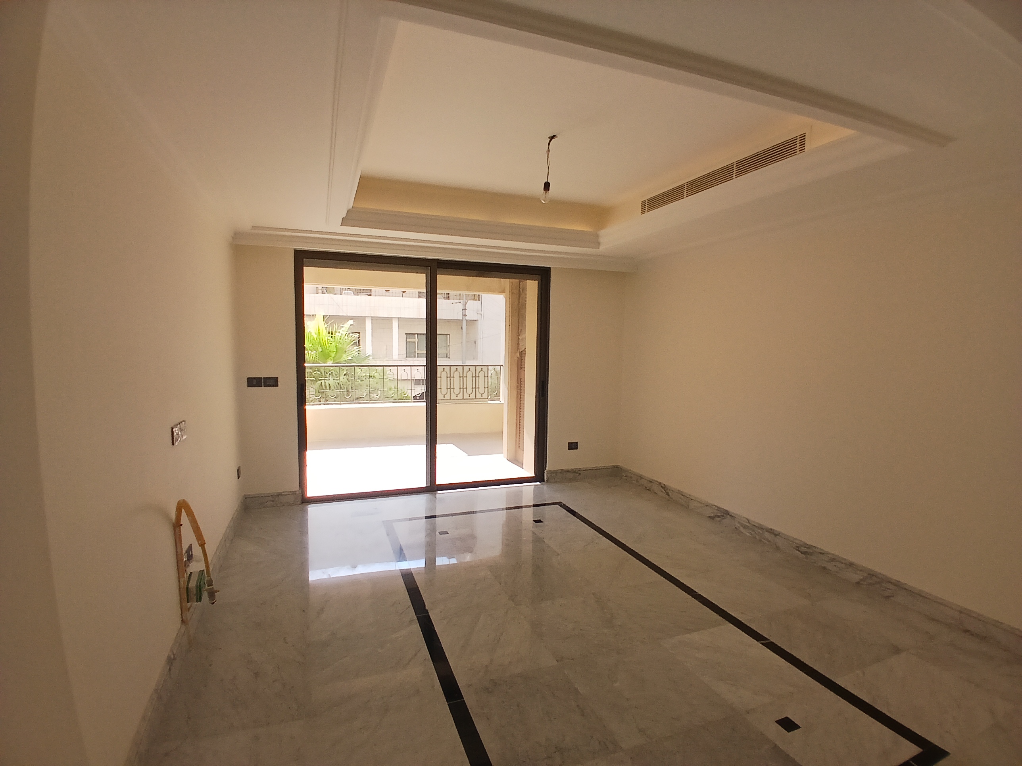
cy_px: 383
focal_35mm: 17
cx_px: 511
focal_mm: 1.4
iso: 50
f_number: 2.2
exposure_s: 1/118
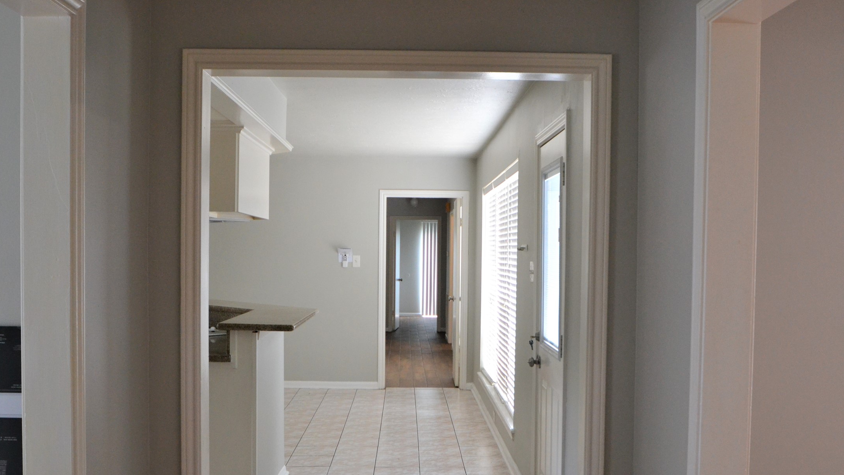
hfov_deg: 52.8
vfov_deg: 31.1
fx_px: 850
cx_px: 421
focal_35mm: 38
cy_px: 277
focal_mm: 24
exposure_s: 1/60
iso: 1600
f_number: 4.5
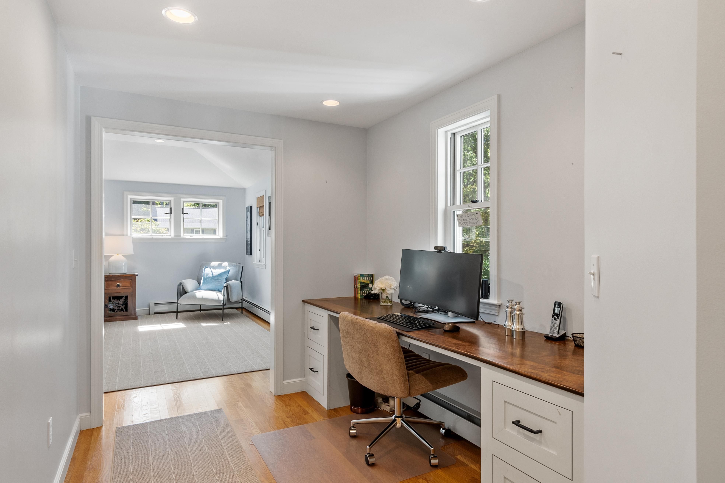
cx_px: 362
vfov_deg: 59.5
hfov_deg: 81.2
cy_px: 242
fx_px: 423
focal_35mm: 21
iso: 400
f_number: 7.1
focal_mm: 14
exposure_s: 1/3
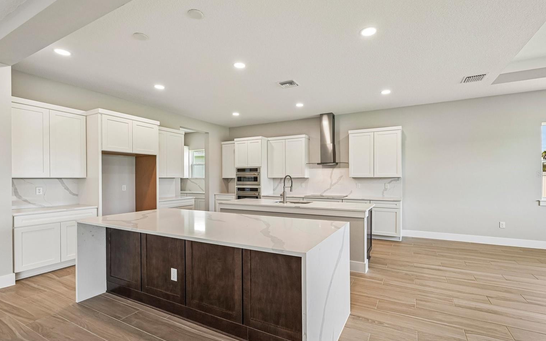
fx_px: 223
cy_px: 174
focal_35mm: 15
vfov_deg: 74.8
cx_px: 282
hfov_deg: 101.4
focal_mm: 14
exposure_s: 1/40
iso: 400
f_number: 8
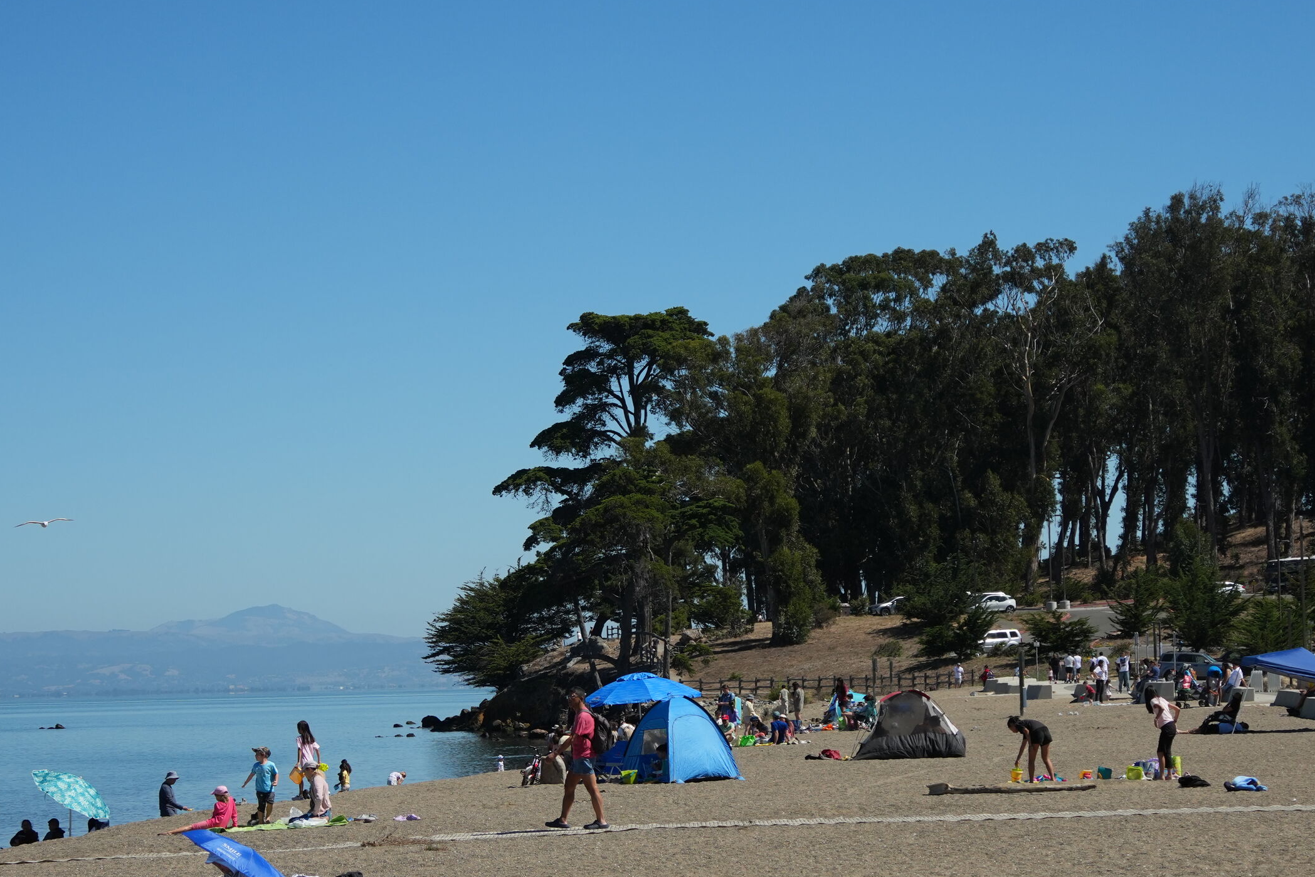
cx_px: 709
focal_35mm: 103
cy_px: 614
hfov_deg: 19.8
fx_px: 3762
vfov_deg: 13.3
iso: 320
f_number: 4.5
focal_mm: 50
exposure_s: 1/3200
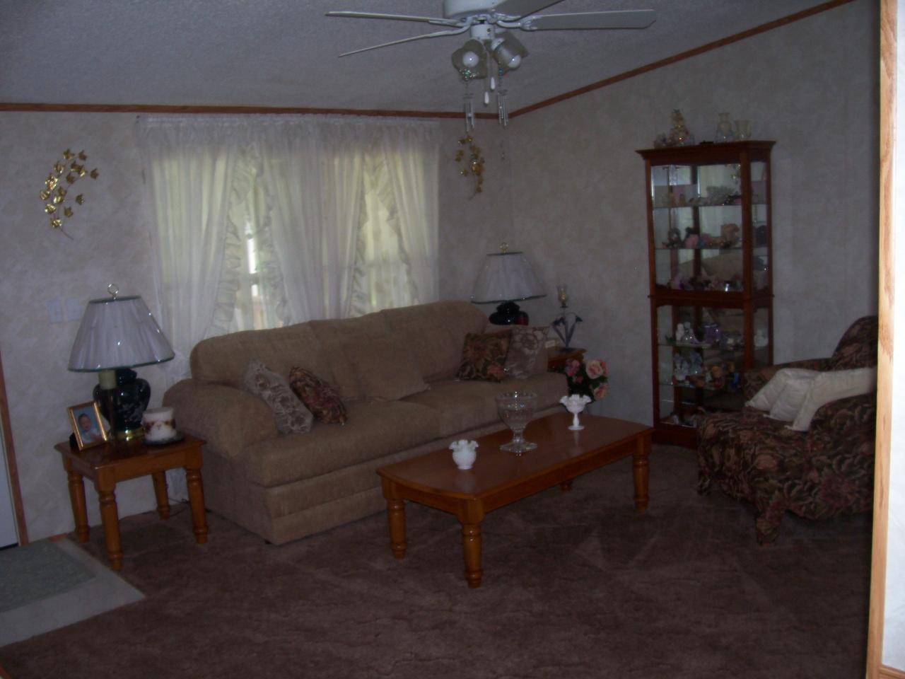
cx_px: 452
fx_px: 889
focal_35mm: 34
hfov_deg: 54.0
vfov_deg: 41.8
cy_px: 340
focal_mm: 5.6
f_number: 2.7
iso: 80
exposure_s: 1/64
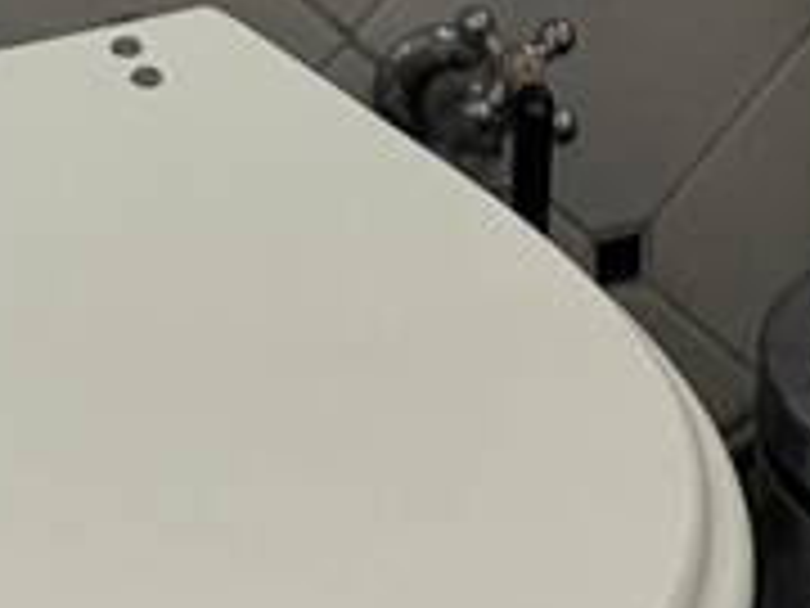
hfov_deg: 10.2
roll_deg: -0.2
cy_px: -1729
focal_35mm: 192
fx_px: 4493
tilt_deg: -10.1
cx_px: 14
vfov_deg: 6.4
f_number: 1.78
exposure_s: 1/117
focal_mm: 6.76
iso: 200
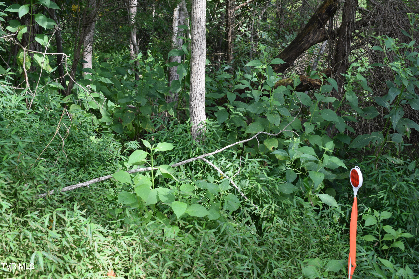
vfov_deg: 30.8
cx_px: 210
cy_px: 140
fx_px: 506
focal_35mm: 44
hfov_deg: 45.0
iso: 400
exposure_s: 1/160
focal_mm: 29
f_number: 6.3
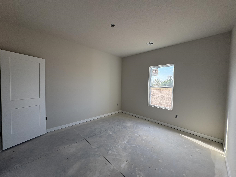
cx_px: 118
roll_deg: -0.2
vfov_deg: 85.7
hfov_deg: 102.1
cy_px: 88
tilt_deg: -3.0
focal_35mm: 14
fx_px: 95
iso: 64
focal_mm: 2.22
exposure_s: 1/100
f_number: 2.2
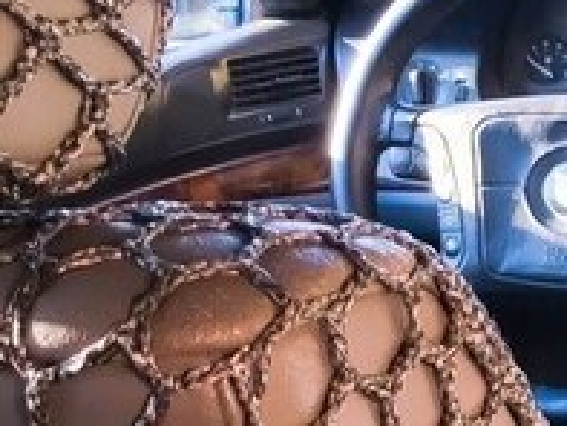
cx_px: 901
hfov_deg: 17.7
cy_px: 309
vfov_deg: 15.2
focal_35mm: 97
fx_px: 1590
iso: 32
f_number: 2.2
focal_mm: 4.15
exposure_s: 1/50
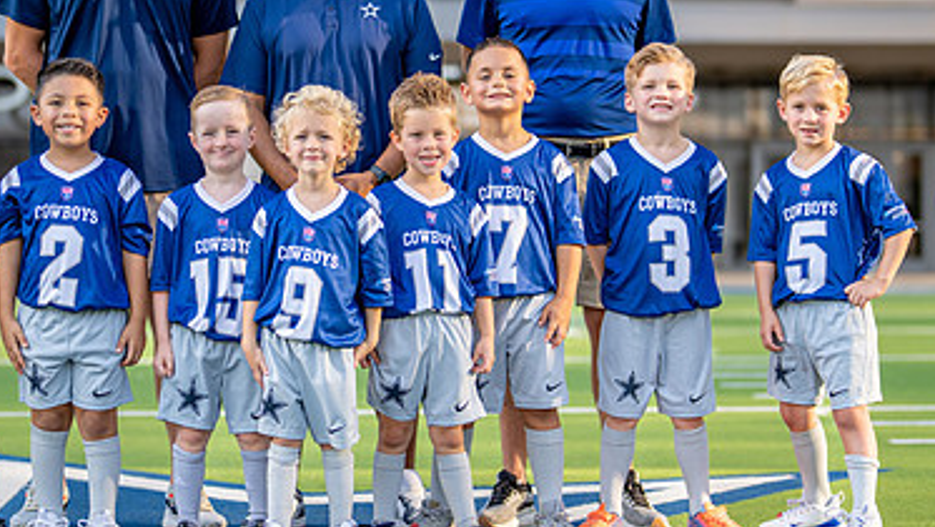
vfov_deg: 11.5
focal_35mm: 105
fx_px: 2604
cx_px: 404
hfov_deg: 20.3
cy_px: 178
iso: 125
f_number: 1.2
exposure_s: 1/2500
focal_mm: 50
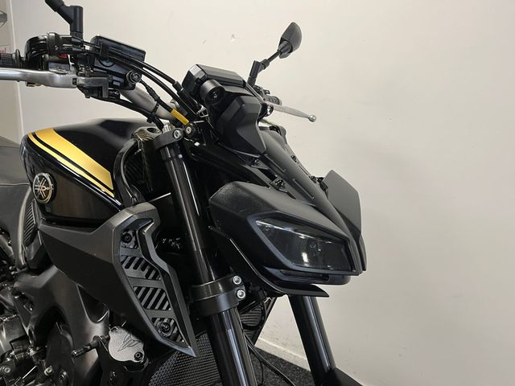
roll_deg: -2.5
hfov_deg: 67.3
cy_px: 193
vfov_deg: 53.1
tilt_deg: -13.3
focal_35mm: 26
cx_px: 258
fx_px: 387
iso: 80
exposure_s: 1/50
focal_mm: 5.1
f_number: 1.6
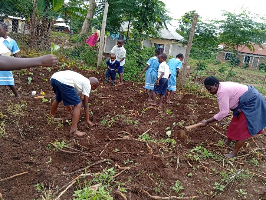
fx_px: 223
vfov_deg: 48.3
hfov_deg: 61.4
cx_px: 147
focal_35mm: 29
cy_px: 97
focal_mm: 3.96
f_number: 1.8
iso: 50
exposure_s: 1/163
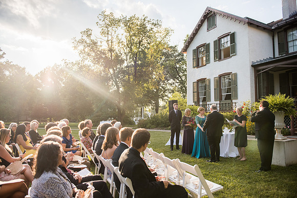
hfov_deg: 73.7
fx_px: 198
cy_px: 99
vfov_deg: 53.2
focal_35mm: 24
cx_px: 148
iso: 160
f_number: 2.8
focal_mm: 24
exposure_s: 1/3200
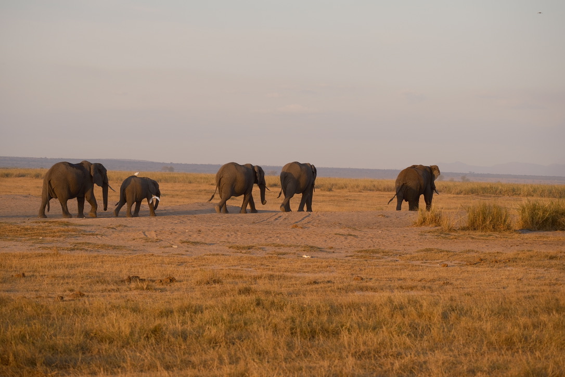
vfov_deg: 9.1
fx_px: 2354
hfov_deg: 13.7
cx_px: 282
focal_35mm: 150
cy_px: 188
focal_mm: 100
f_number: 5
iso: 160
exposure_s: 1/210
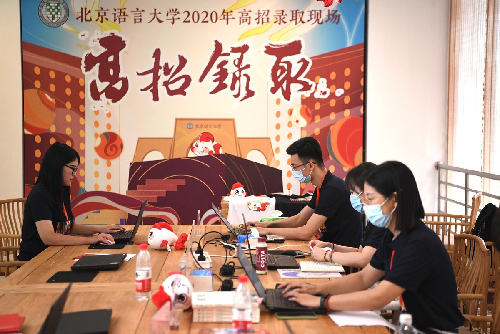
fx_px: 805
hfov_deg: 34.5
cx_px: 250
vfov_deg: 23.4
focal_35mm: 58
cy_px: 167
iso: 2200
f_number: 2.8
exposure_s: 1/250
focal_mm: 58
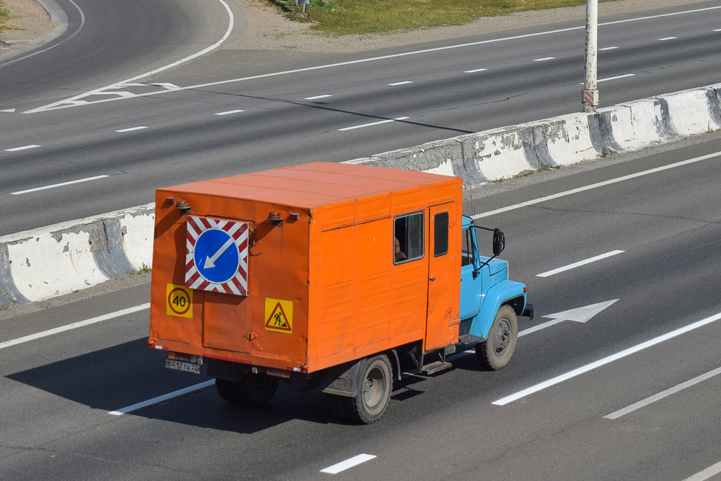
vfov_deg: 16.6
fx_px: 1652
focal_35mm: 82
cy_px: 240
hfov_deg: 24.6
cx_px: 360
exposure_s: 1/1250
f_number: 7.1
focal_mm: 55
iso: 200
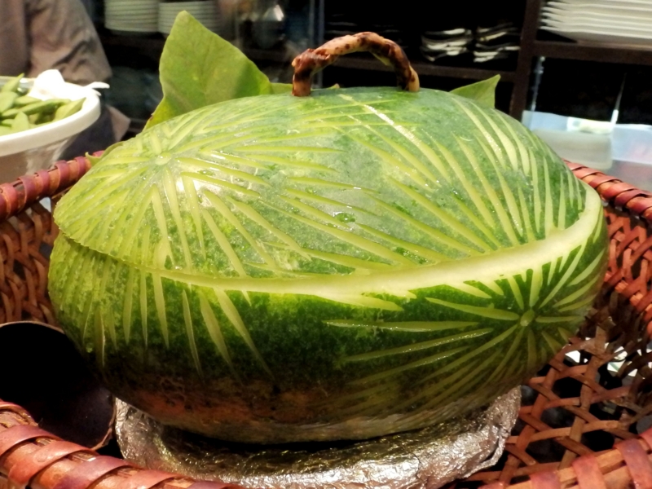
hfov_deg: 76.4
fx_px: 414
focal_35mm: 22
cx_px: 326
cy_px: 244
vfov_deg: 61.1
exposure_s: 1/13
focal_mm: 4
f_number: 3.4
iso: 800
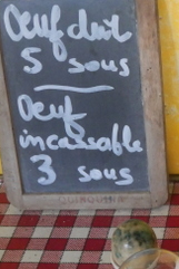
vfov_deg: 21.7
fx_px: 700
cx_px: 249
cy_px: 152
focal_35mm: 94
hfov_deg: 13.9
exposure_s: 1/60
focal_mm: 17
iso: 2500
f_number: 4
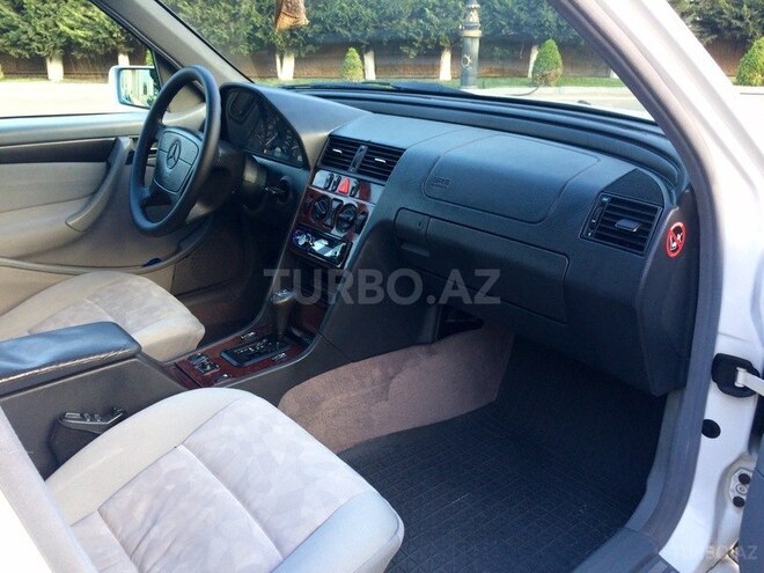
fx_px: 640
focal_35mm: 29
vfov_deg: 48.2
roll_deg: +0.9
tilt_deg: -23.3
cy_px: 286
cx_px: 382
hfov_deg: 61.7
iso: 50
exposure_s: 1/33
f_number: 2.2
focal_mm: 4.15
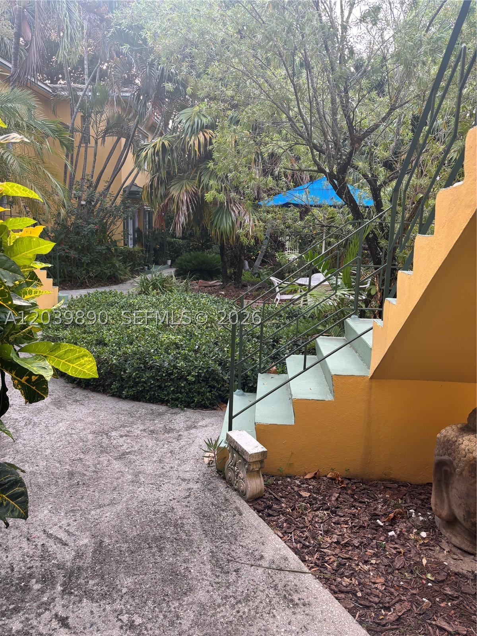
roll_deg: -2.5
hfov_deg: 53.1
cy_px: 318
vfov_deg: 67.3
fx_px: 478
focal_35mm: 26
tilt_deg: -10.9
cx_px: 238
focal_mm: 5.96
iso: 40
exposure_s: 1/121
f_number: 1.6
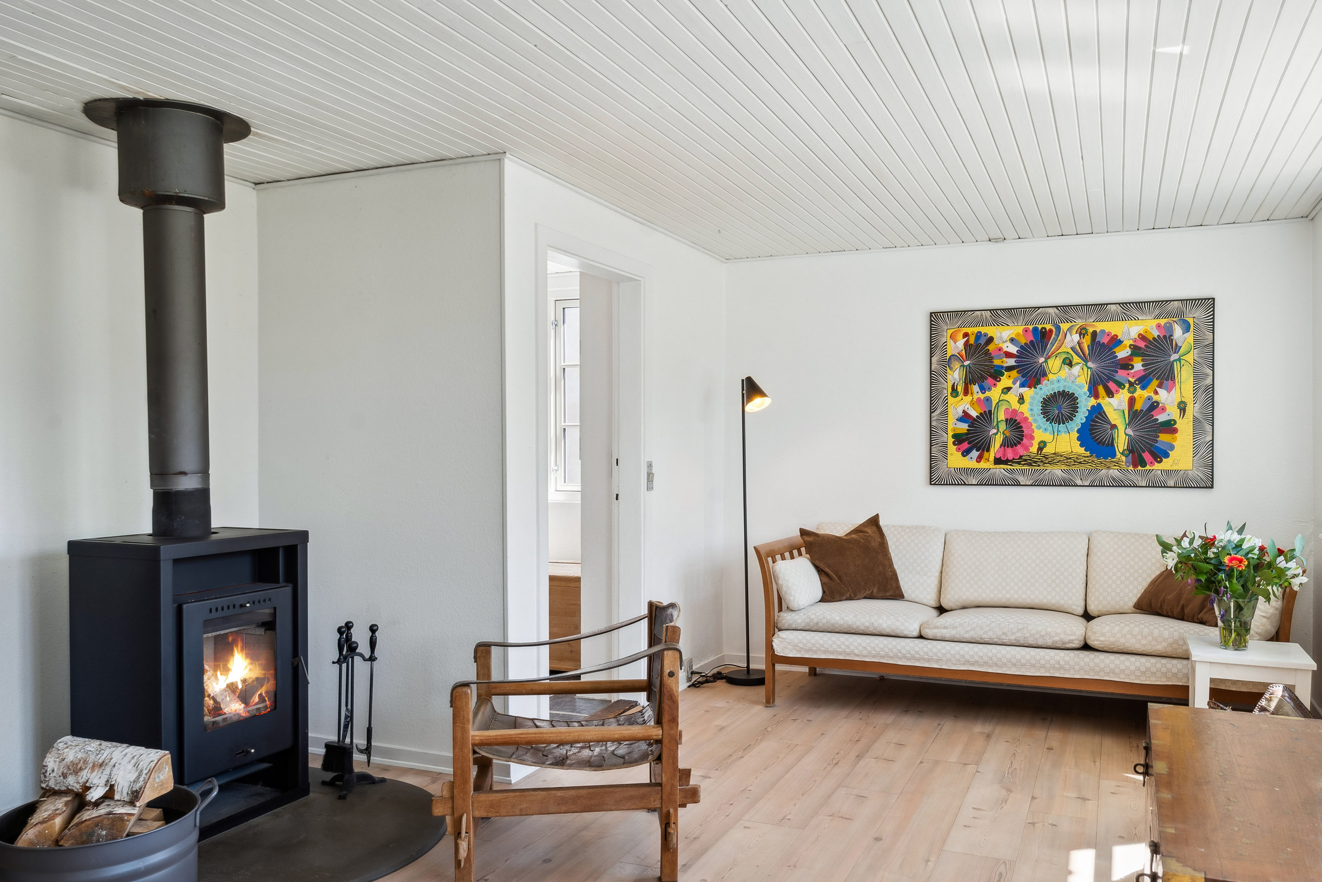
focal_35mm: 28
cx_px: 716
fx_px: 1014
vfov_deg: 47.0
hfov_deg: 66.1
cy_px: 462
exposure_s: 1/25
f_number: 8
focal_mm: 22.5
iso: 200
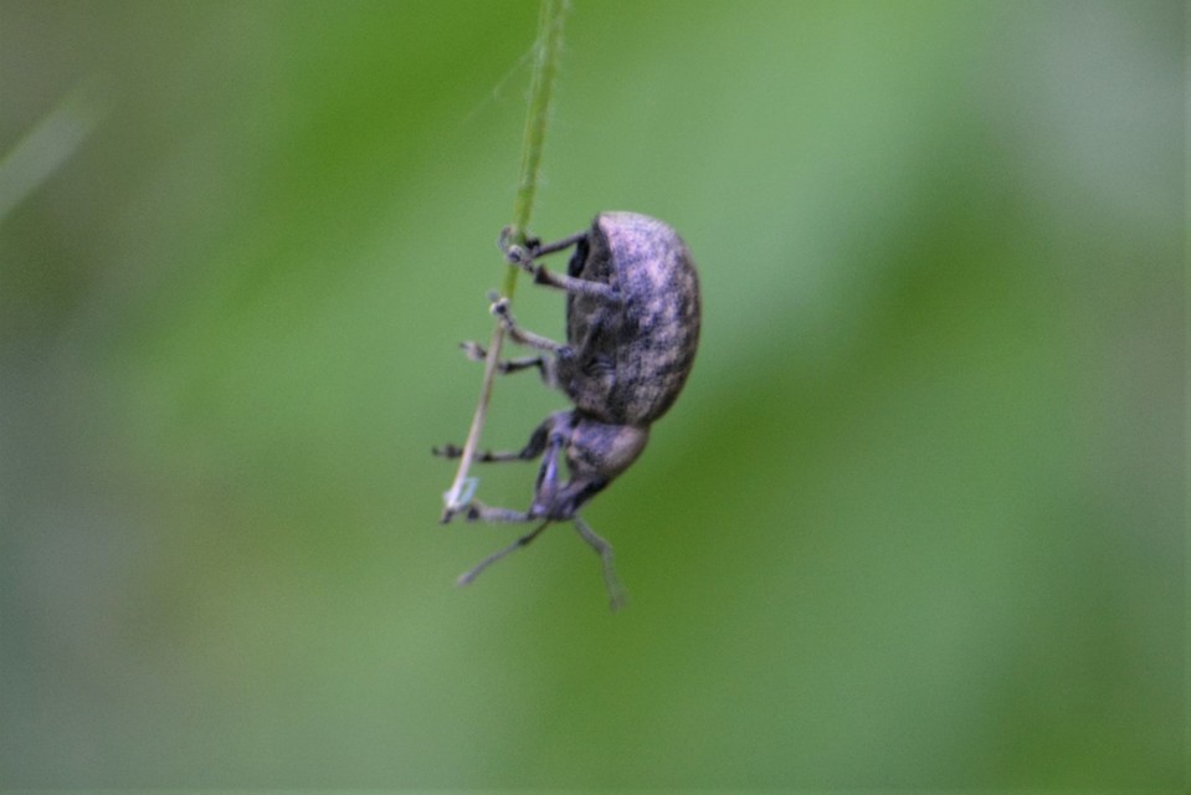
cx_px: 596
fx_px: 14891
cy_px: 398
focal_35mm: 450
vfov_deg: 3.1
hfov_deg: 4.6
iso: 1000
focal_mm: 300
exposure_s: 1/125
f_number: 5.6
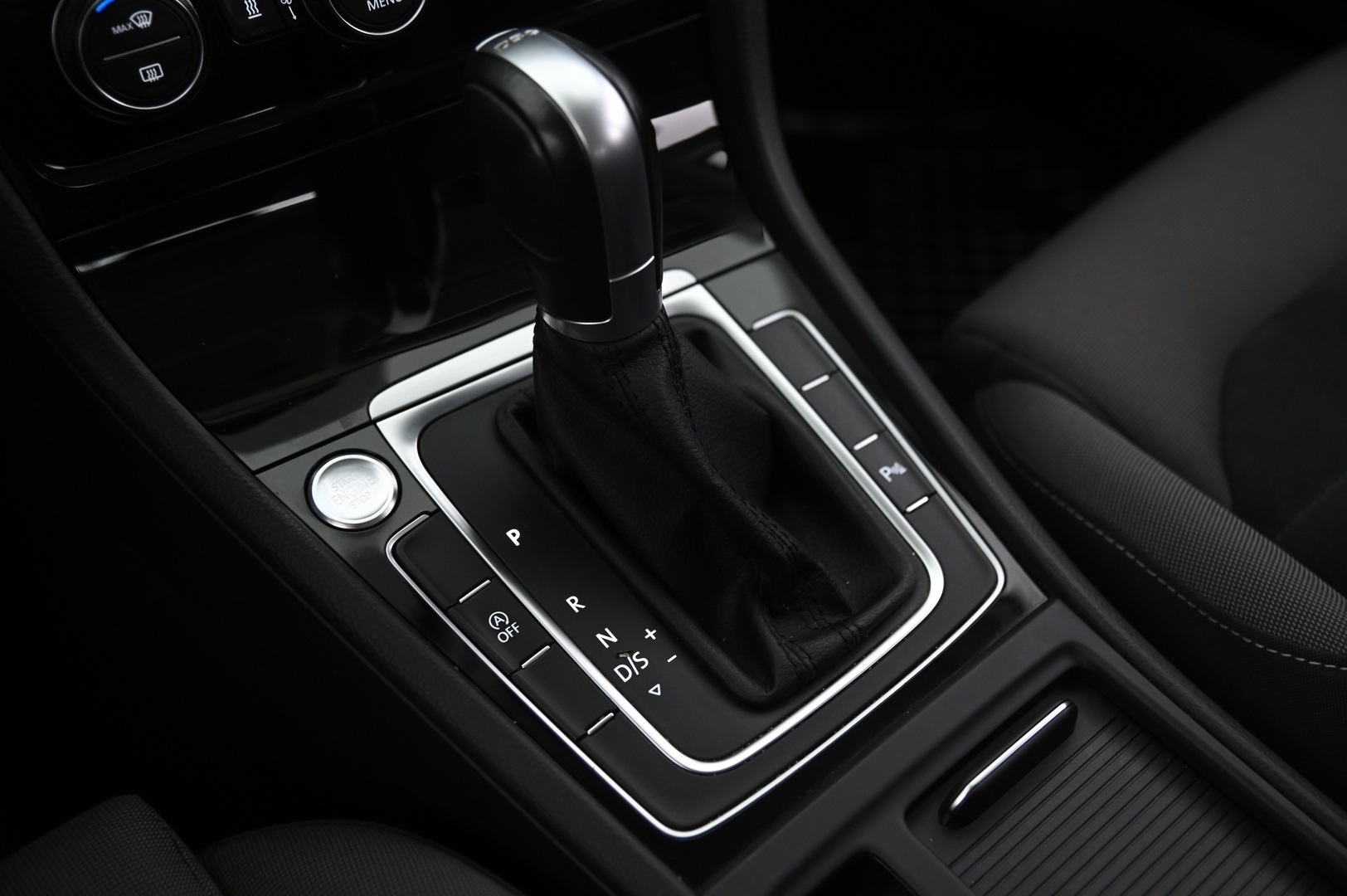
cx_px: 674
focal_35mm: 44
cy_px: 448
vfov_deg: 30.5
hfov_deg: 44.5
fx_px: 1645
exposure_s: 1/20
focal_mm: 44
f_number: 4
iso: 2000
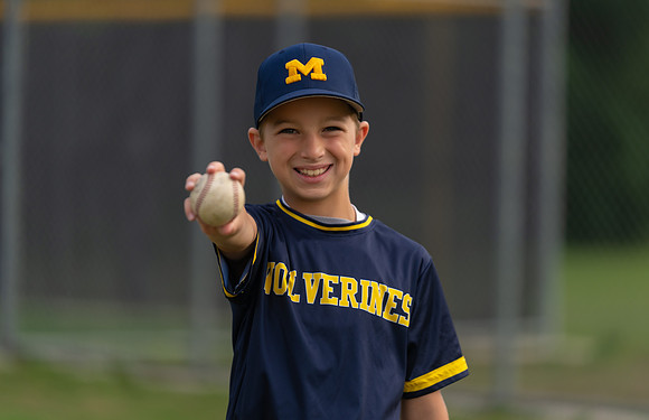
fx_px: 3769
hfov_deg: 9.8
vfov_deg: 6.4
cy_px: 199
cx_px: 330
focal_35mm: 211
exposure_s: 1/320
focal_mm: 200
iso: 160
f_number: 2.8
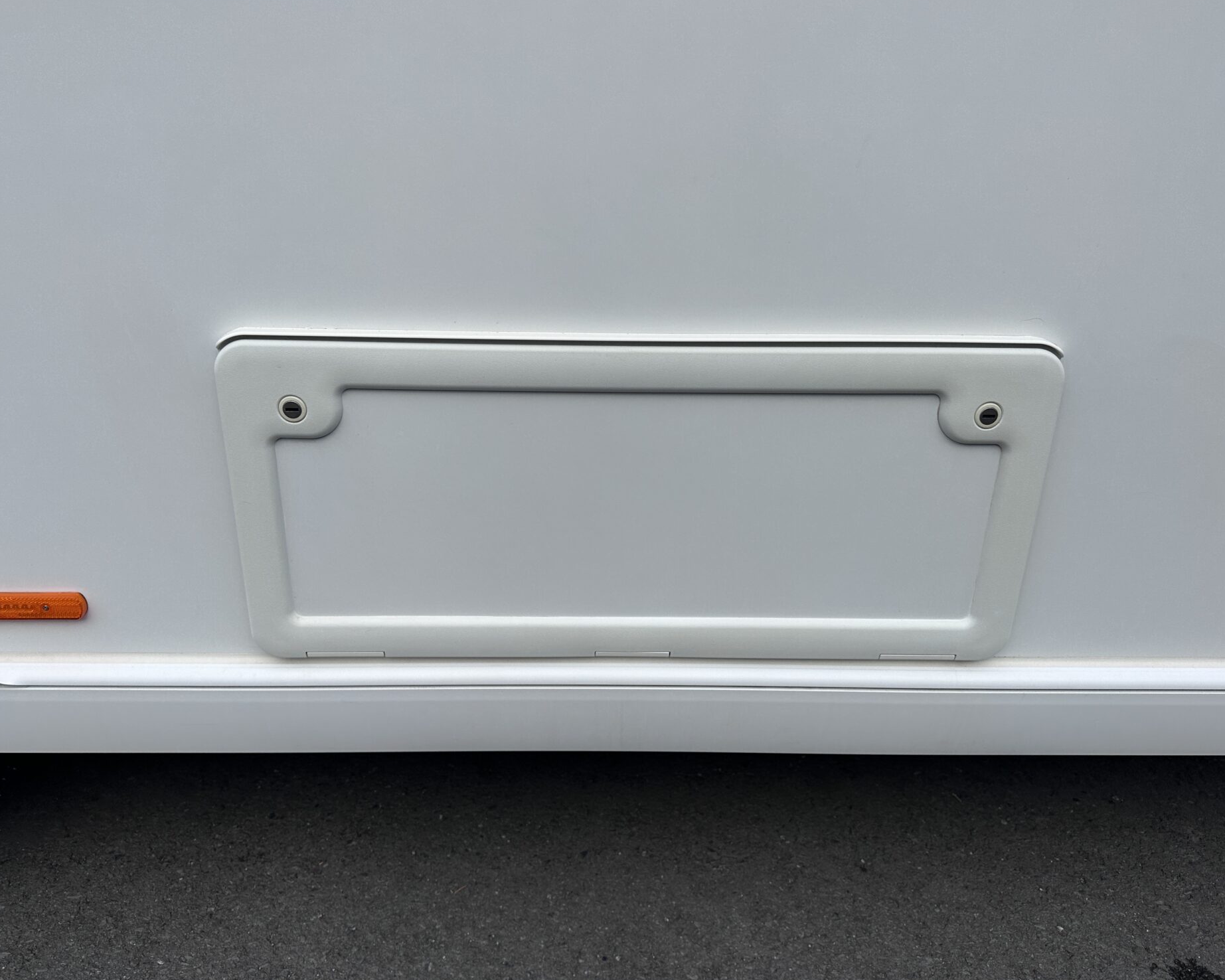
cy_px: 489
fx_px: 943
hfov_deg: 66.0
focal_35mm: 26
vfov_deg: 54.9
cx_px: 600
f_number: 1.78
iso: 80
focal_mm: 6.86
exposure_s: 1/4545
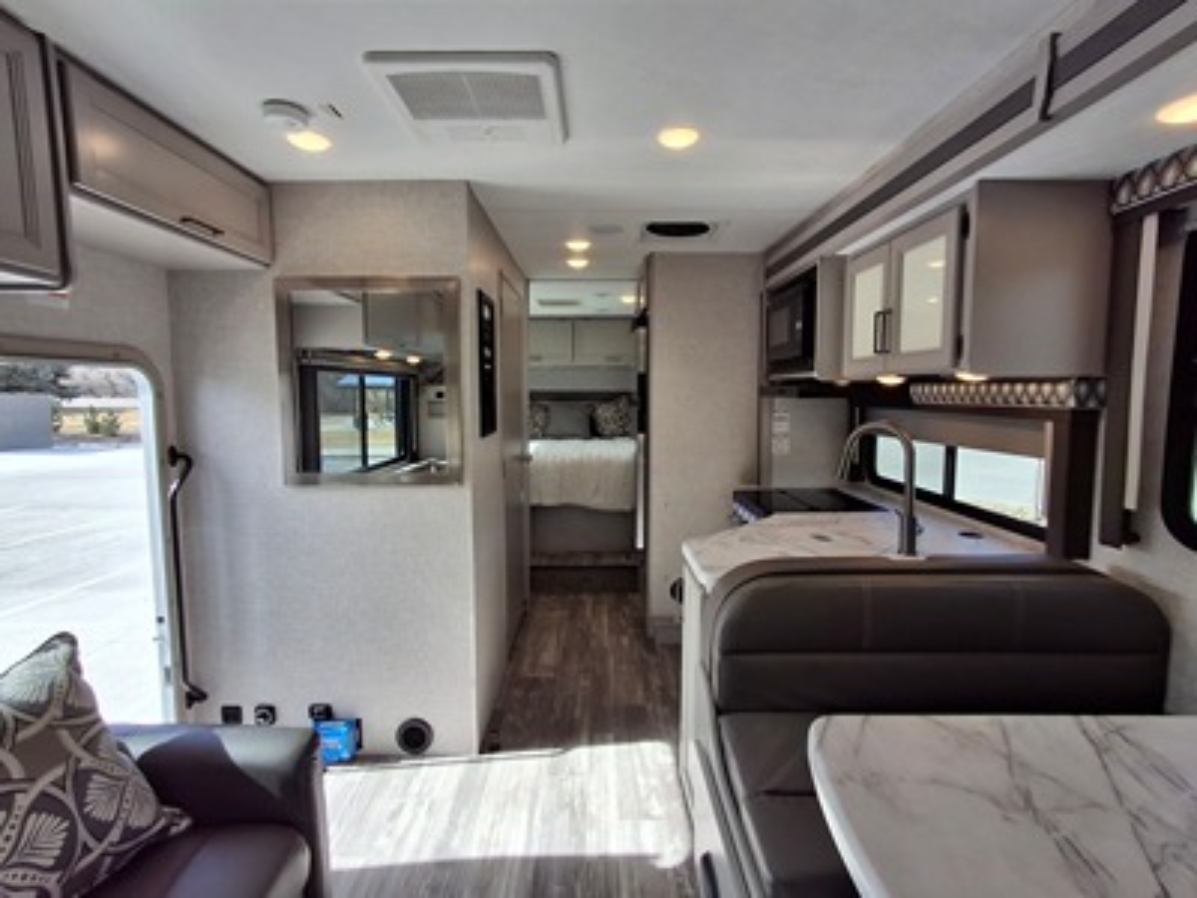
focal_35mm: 16
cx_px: 598
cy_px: 449
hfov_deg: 94.5
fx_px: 553
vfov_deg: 78.1
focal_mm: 1.64
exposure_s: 1/339
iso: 40
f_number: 2.2
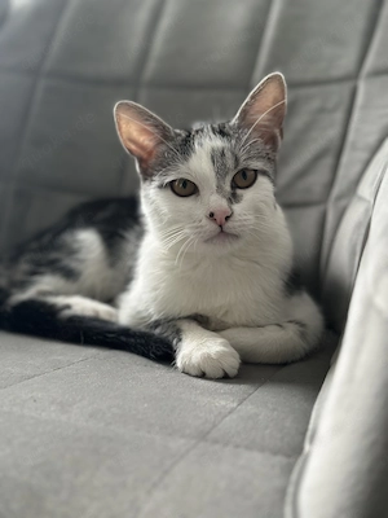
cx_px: 194
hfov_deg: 30.3
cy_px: 259
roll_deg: -2.3
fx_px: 717
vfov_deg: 39.7
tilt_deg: -8.3
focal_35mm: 48
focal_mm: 6.86
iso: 320
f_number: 1.78
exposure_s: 1/60
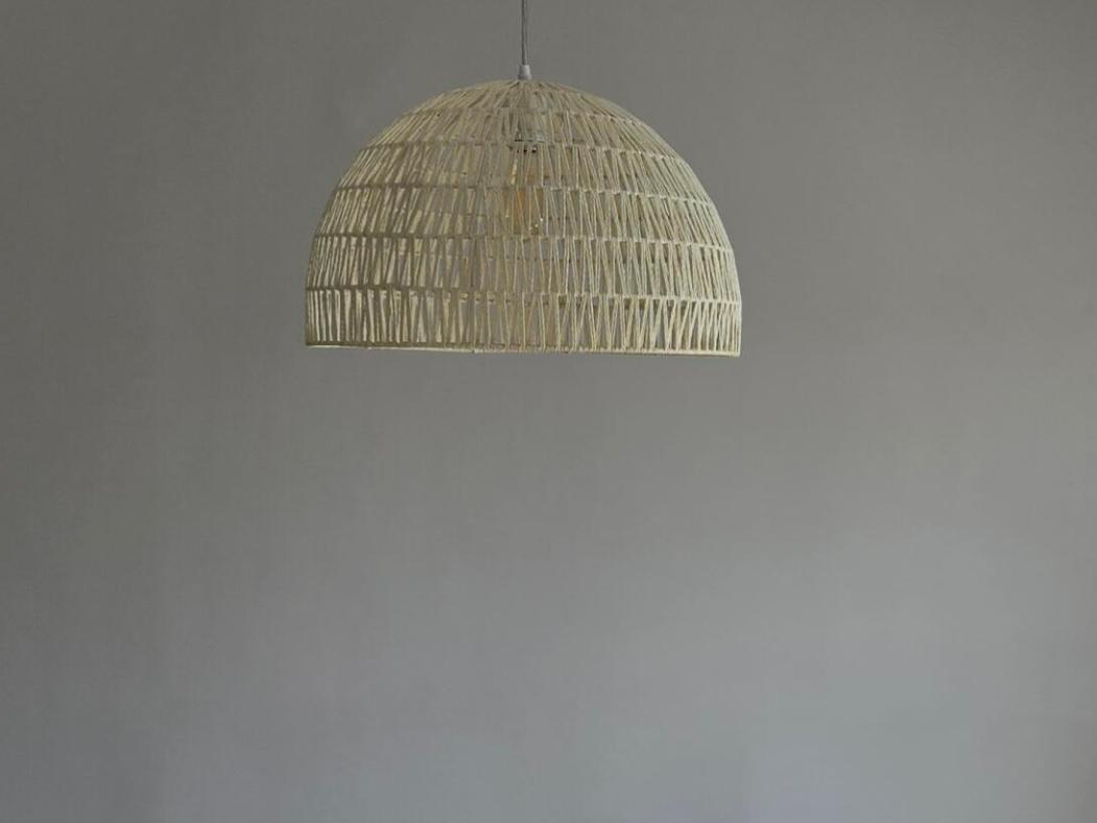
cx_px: 743
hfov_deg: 30.5
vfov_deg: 23.2
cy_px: 567
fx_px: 1997
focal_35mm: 63
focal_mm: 5.4
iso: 25
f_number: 1.8
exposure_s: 1/203
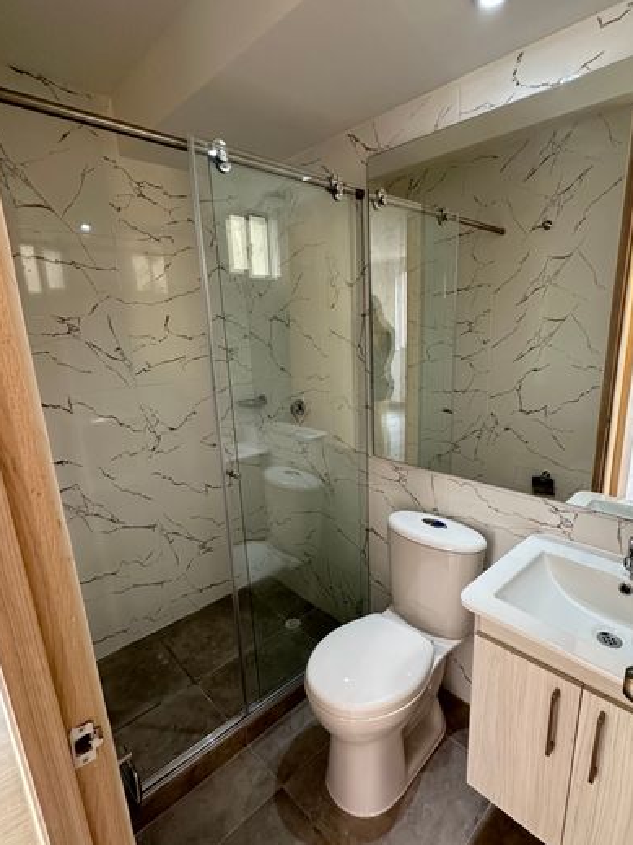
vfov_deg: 87.7
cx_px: 347
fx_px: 439
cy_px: 437
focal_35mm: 18
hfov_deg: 71.4
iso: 160
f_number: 2.2
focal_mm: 2.22
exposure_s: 1/99
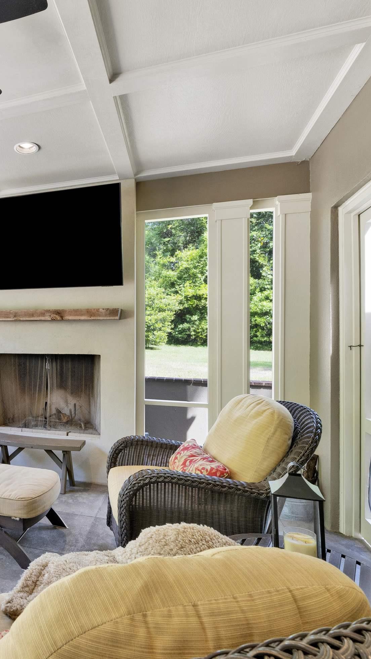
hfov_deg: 41.7
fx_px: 417
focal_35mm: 24
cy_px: 333
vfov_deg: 76.7
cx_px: 0
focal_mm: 14.5
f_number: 11
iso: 400
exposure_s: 1/20
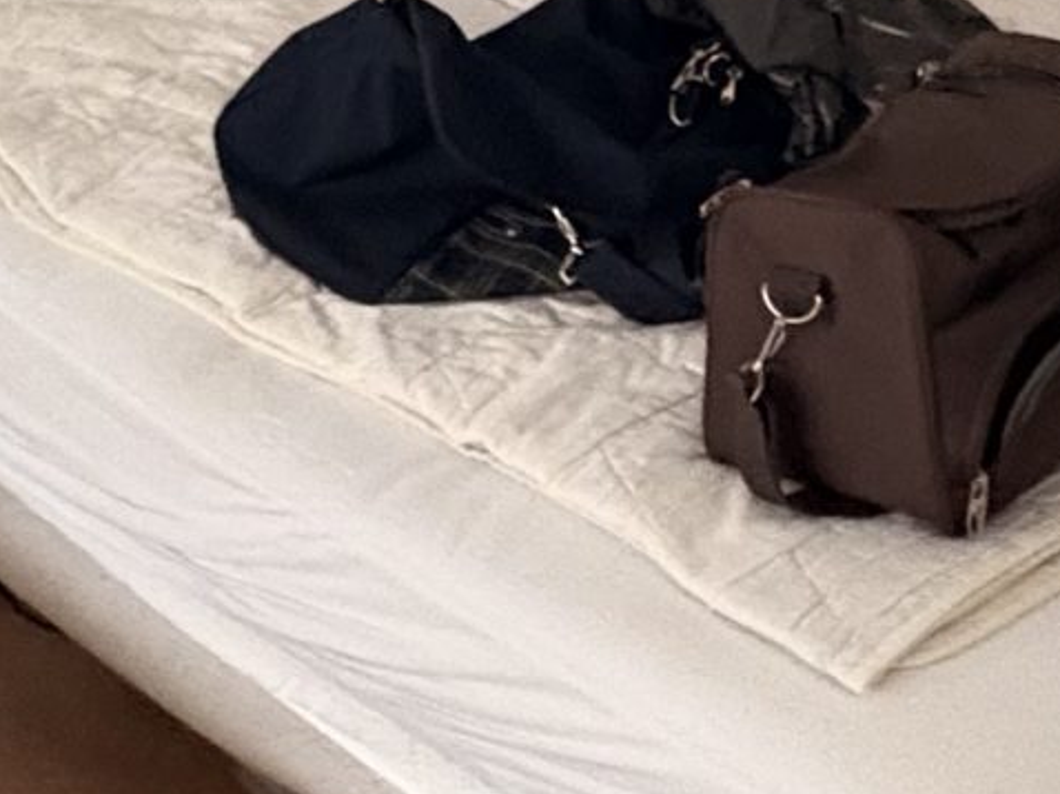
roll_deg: +0.2
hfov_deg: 25.9
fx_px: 2295
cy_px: 38
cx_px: 348
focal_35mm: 75
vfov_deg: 19.2
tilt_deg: -23.9
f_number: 2.2
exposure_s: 1/49
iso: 1000
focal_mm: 2.22
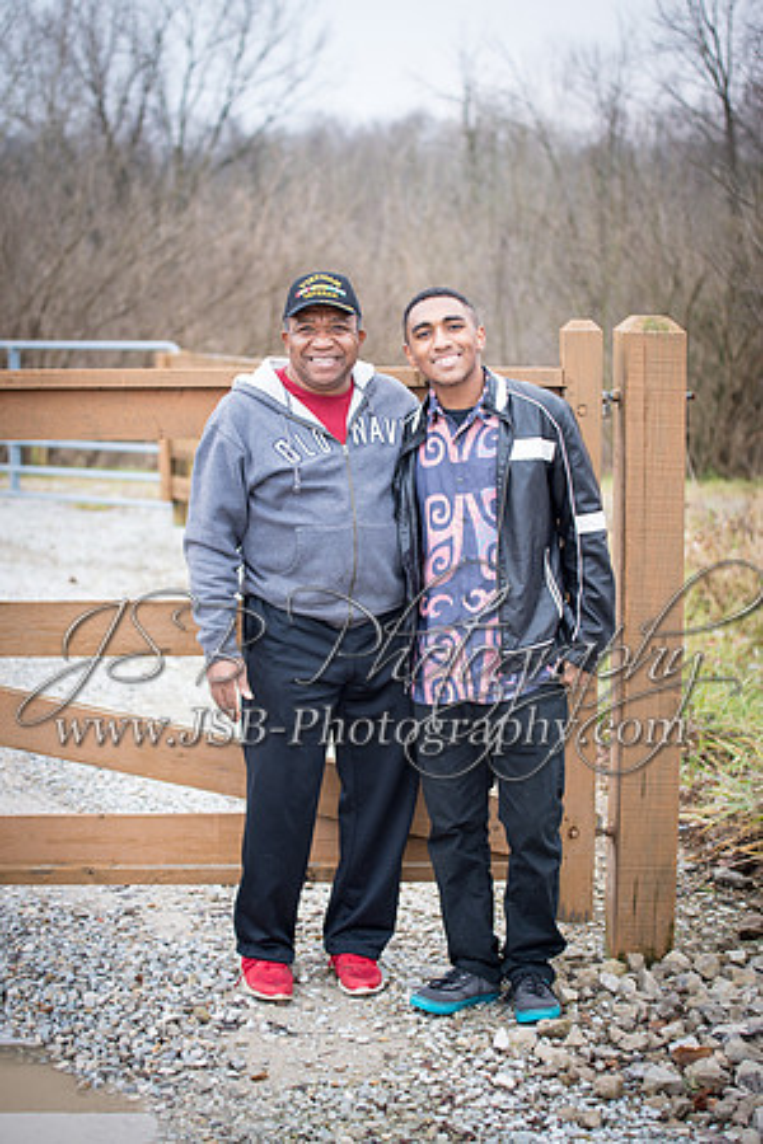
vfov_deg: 28.8
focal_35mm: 70
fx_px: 2225
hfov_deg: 19.5
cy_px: 572
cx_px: 382
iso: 200
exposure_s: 1/30
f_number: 2.8
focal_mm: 70
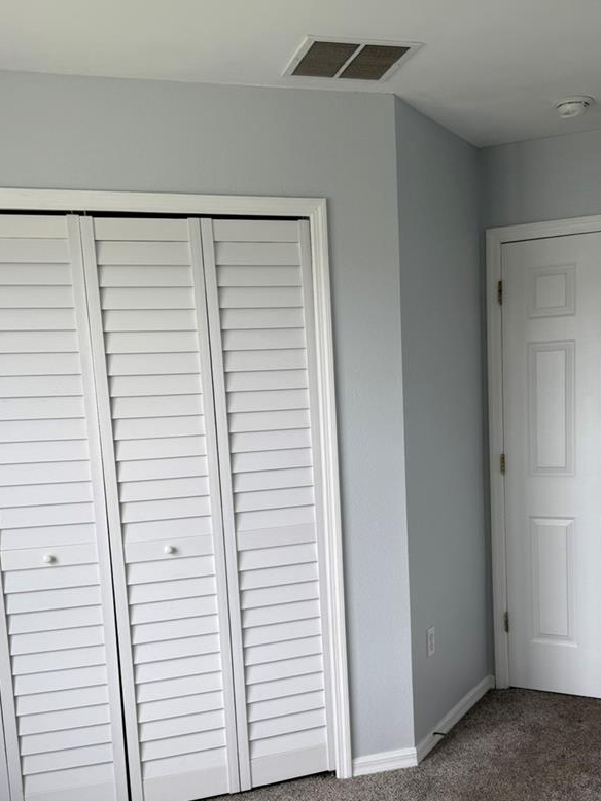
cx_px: 362
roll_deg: +2.2
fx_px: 856
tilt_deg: -8.1
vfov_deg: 49.5
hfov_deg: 38.5
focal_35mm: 37
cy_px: 512
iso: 50
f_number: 1.78
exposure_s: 1/143
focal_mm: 6.76
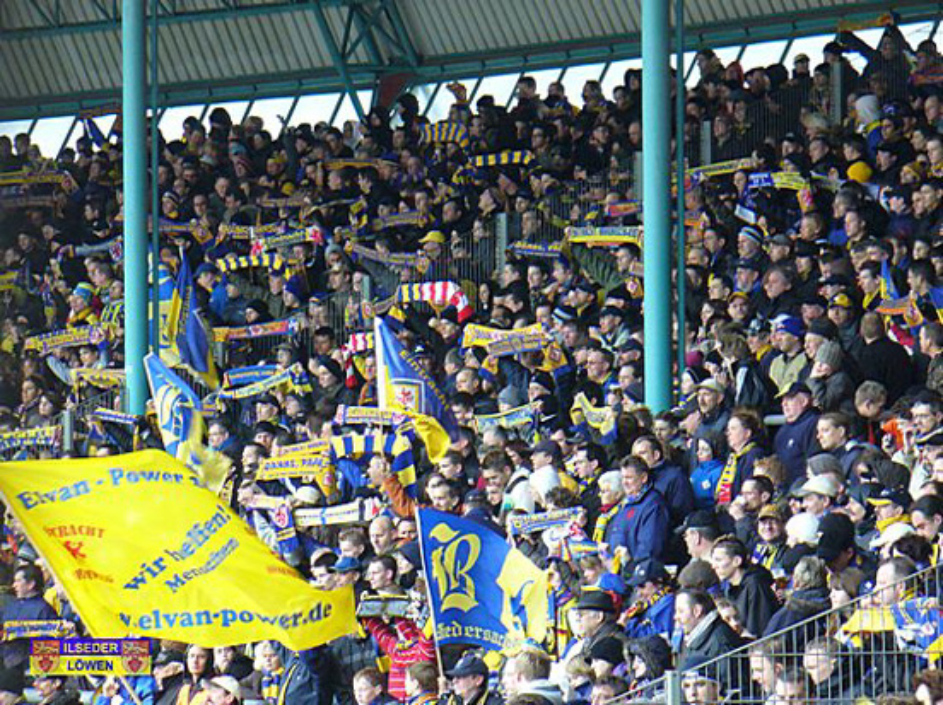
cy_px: 352
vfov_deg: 7.5
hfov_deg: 10.1
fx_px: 5362
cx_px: 472
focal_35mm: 197
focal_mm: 32.5
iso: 200
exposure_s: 1/30
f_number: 4.4
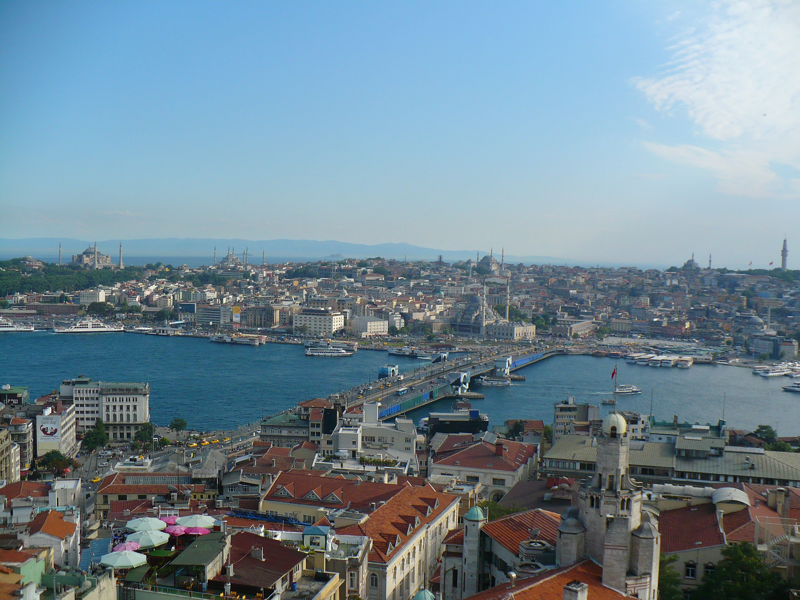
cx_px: 400
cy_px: 300
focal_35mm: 37
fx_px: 855
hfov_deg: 50.1
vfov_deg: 38.7
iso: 100
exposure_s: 1/1000
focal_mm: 6.1
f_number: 2.8
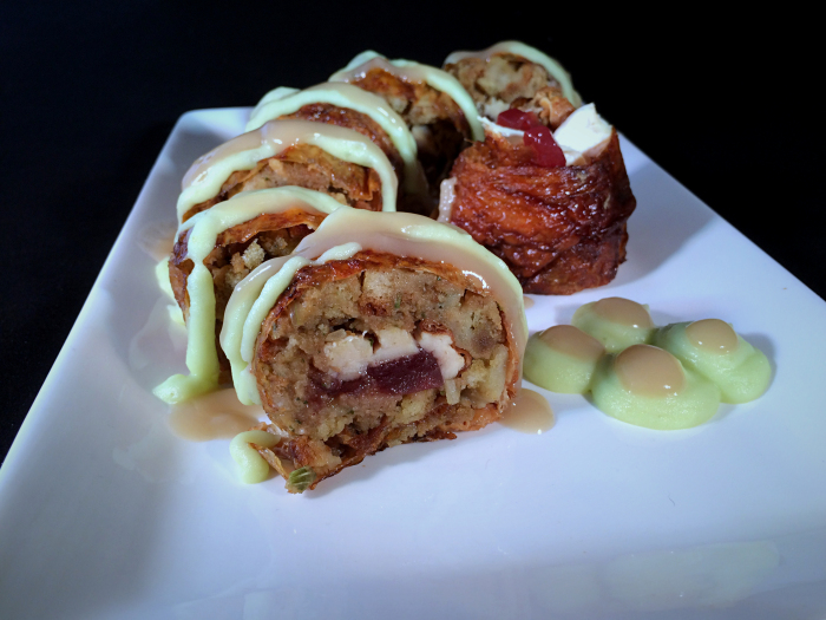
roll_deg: +1.6
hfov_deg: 61.7
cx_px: 413
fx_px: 692
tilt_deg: -31.4
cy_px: 310
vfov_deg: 48.2
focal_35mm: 29
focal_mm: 4.15
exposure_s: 1/60
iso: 40
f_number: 2.2
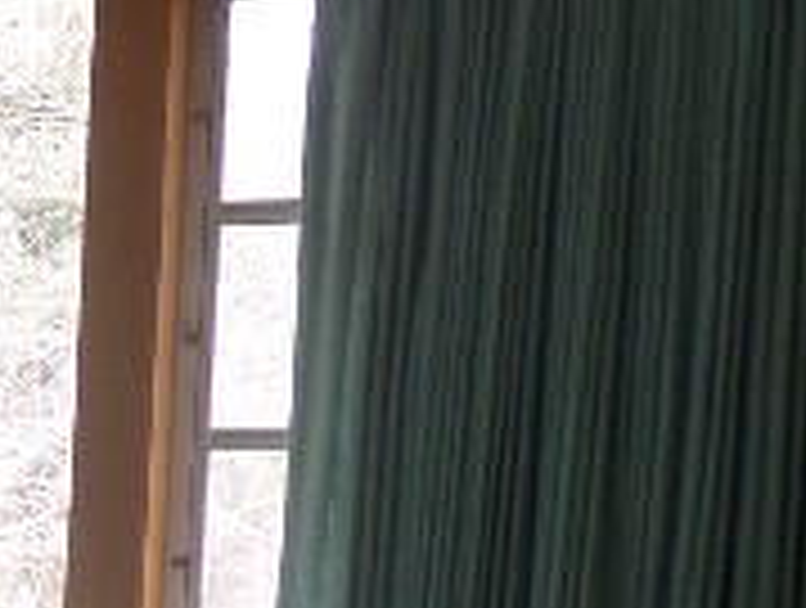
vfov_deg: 10.6
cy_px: 824
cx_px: -1279
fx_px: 3196
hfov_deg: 11.3
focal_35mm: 137
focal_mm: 4.3
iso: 80
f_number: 3.1
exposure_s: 1/30
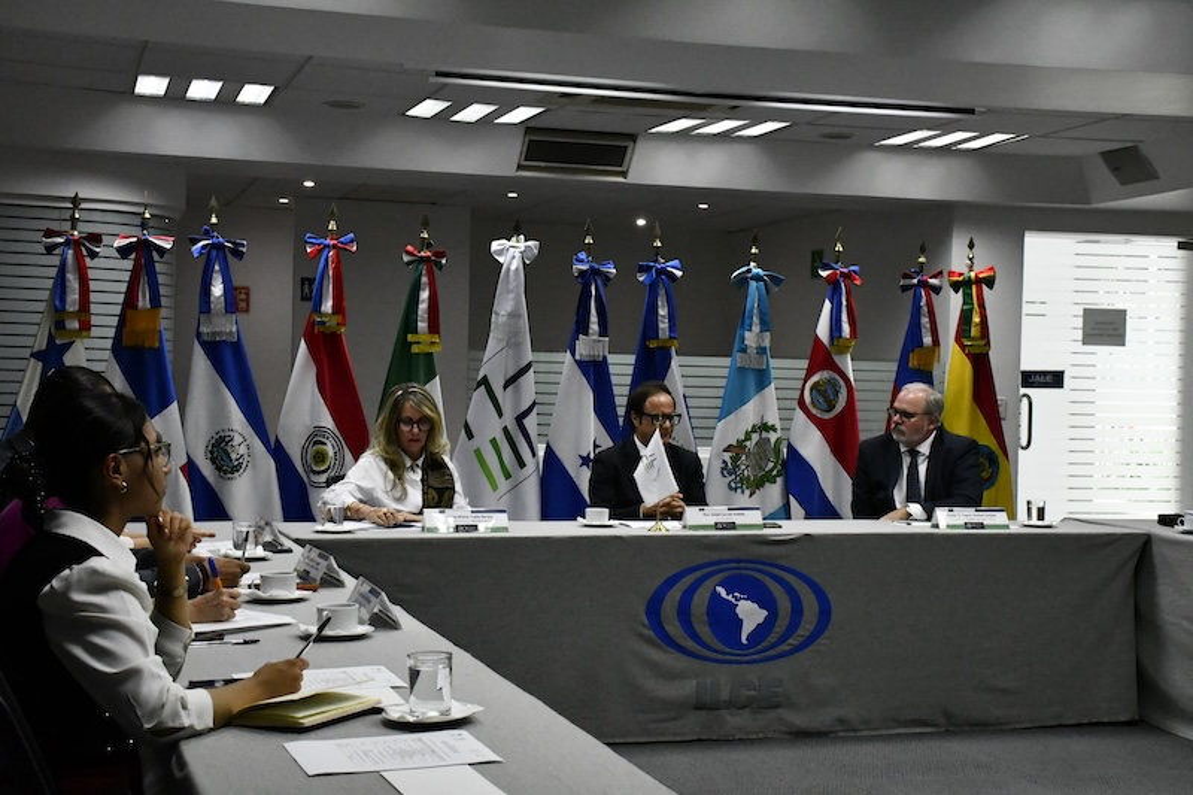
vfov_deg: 26.0
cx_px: 596
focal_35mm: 52
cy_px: 398
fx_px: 1723
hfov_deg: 38.2
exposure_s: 1/320
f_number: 9
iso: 10000
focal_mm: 35
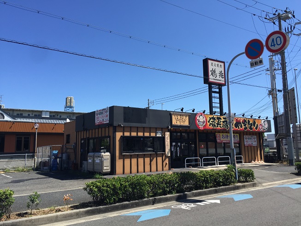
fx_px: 252
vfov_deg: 48.2
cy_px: 113
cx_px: 150
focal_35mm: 29
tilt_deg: +9.5
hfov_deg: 61.7
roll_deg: -1.4
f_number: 2.2
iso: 32
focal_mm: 4.15
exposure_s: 1/1647
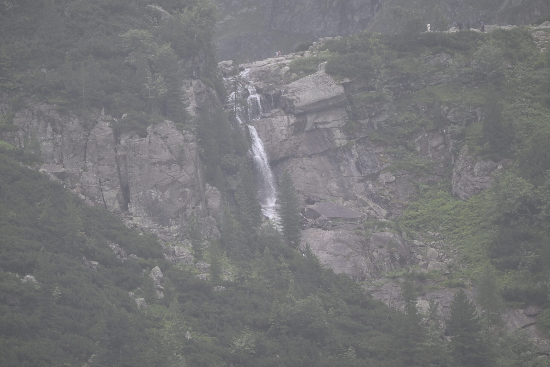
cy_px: 184
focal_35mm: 600
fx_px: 9167
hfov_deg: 3.4
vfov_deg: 2.3
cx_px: 275
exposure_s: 1/640
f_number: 6.3
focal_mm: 600
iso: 450
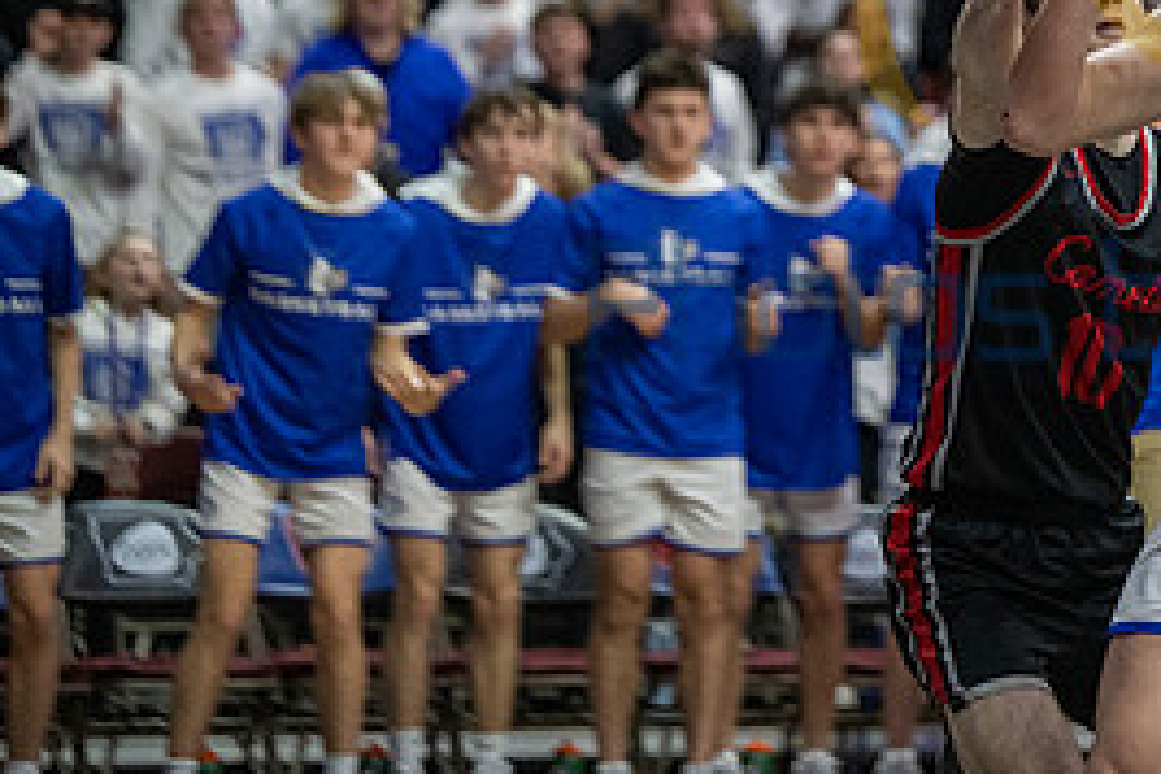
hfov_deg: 9.1
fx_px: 7223
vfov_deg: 6.1
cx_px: 1218
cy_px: -54
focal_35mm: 224
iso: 2500
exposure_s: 1/1250
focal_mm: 103
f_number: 2.8
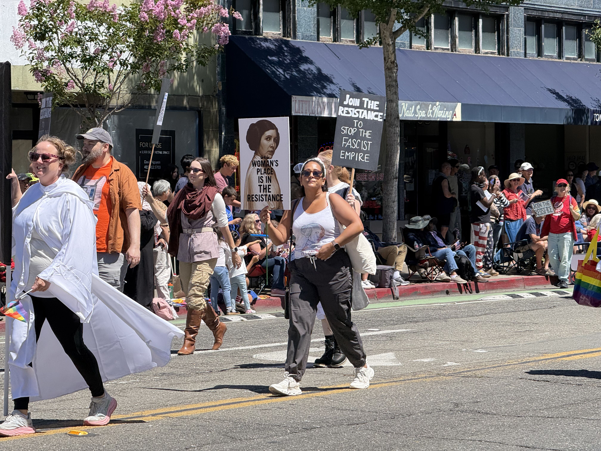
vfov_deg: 12.3
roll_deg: +0.2
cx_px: 300
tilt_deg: -1.3
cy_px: 226
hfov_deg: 16.4
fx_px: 2083
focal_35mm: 120
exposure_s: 1/990
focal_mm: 15.66
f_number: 2.8
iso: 64
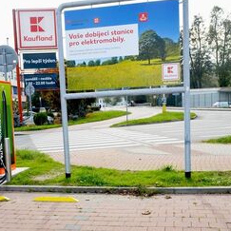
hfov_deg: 34.5
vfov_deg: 34.4
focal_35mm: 49
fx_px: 370
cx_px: 85
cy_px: 152
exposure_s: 1/200
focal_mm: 18
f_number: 8
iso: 100
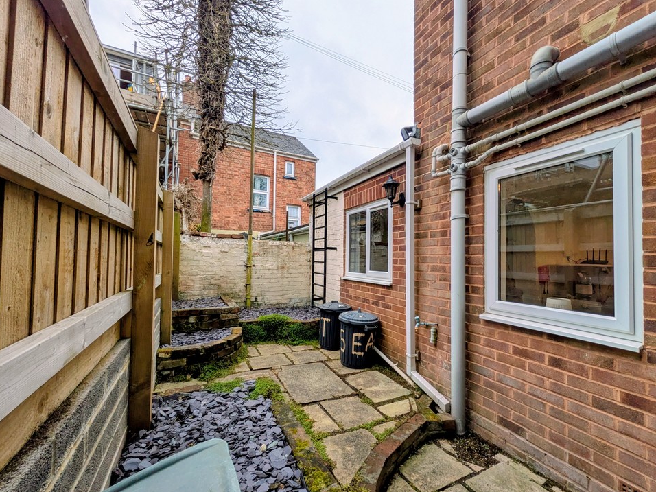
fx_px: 284
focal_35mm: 15
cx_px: 338
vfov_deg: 81.7
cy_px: 251
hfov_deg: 98.1
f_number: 2.2
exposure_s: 1/830
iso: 50
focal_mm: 1.83
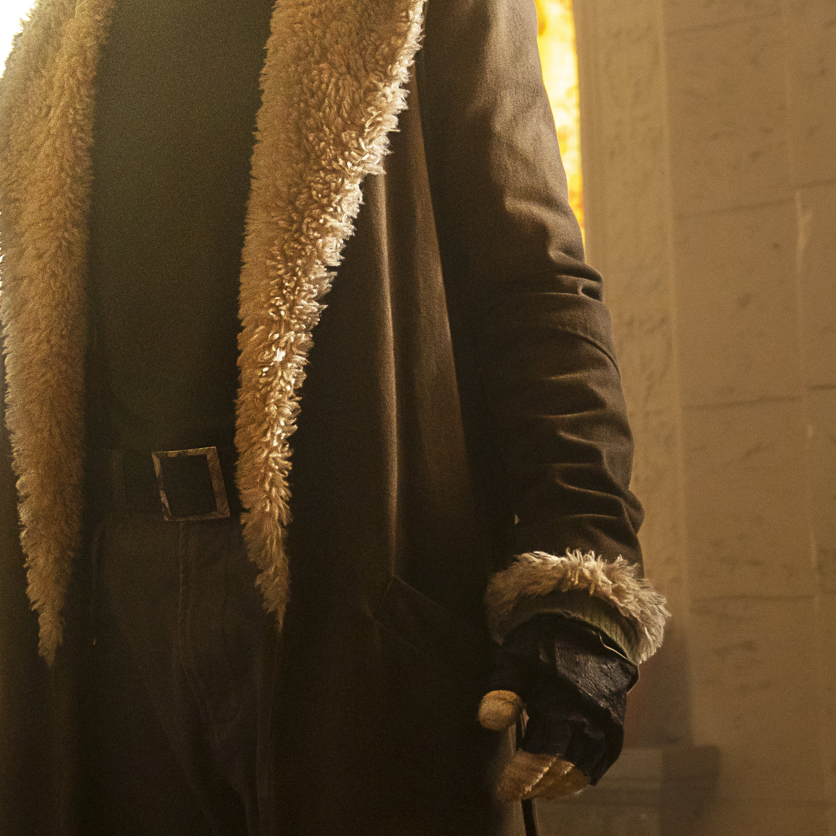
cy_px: 79
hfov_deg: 15.4
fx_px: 3060
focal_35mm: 112
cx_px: 154
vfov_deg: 15.4
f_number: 3.5
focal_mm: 43
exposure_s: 1/200
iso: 2000
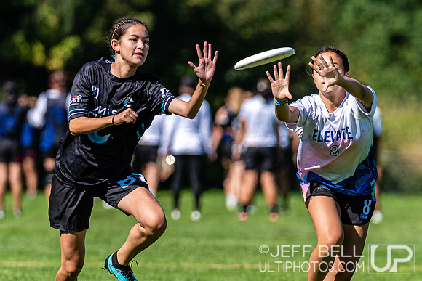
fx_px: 9821
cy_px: 177
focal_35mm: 838
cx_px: 263
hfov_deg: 2.5
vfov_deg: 1.6
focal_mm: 300
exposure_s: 1/2500
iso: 200
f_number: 4
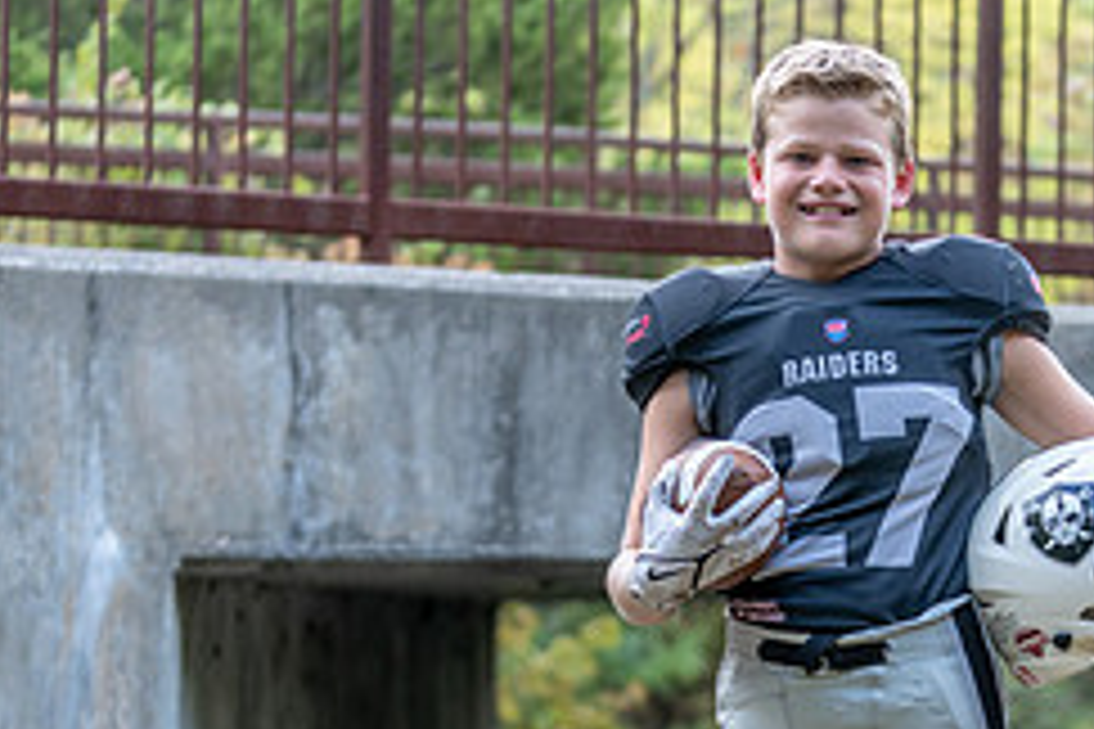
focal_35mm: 167
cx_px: 851
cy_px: 682
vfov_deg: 8.2
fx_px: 5075
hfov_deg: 12.3
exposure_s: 1/320
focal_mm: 70
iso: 640
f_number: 2.8
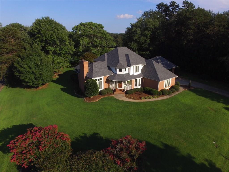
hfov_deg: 81.7
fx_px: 132
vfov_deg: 66.0
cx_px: 114
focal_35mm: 20
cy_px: 86
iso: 100
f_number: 2.8
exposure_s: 1/1328
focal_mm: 3.61
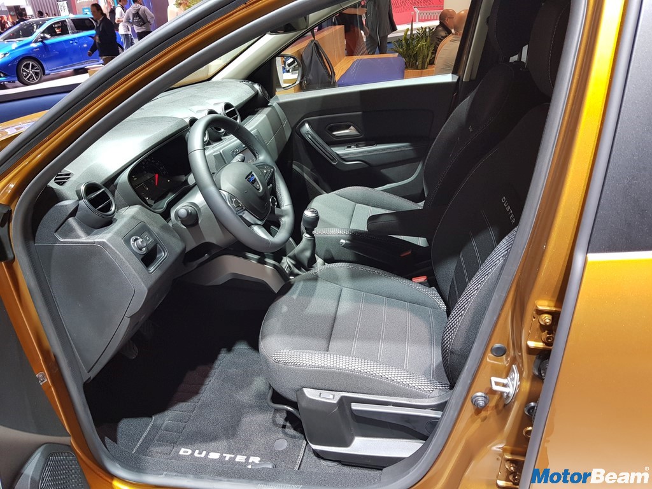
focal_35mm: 26
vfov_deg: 53.1
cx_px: 326
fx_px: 490
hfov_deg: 67.3
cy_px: 244
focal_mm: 4.2
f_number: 1.7
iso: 80
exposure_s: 1/60
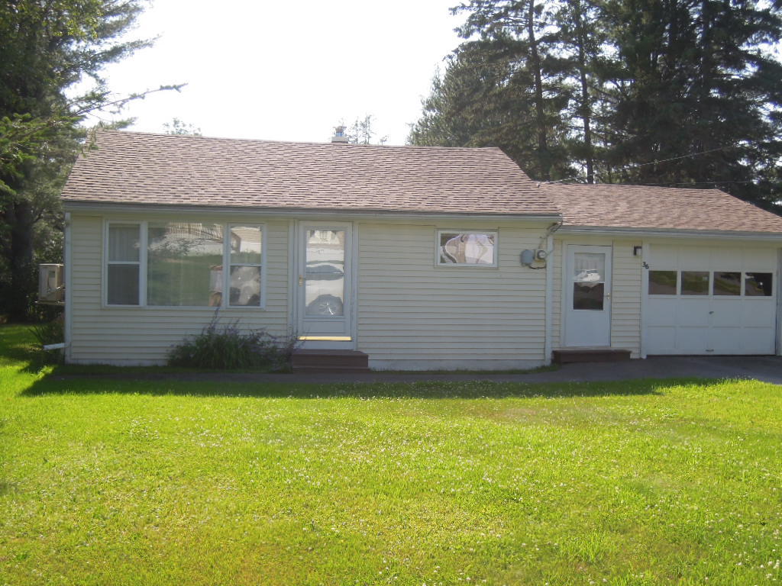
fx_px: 1017
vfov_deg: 32.2
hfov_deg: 42.1
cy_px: 293
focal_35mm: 45
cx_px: 391
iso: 160
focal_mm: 8.1
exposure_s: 1/800
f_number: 3.5
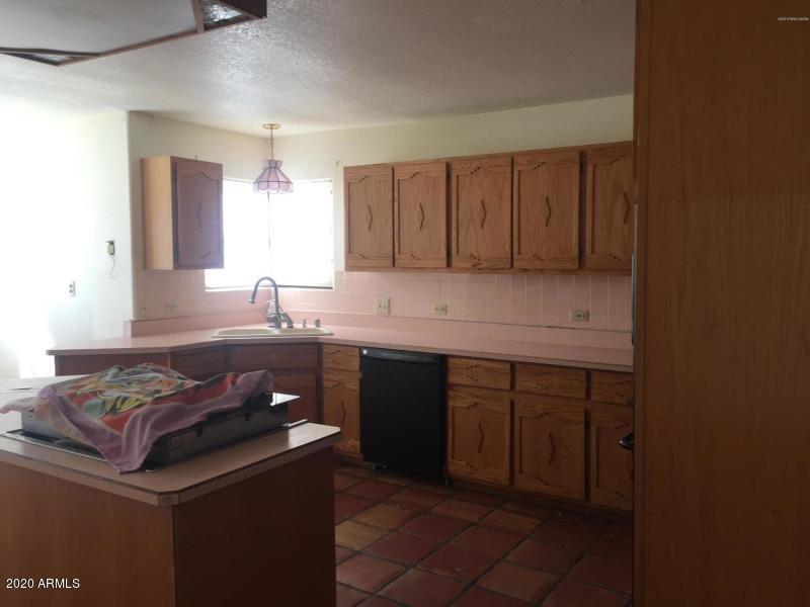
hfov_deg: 61.7
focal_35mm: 29
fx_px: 679
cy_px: 304
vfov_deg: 48.2
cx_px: 405
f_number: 2.2
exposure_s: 1/120
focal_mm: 4.15
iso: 50
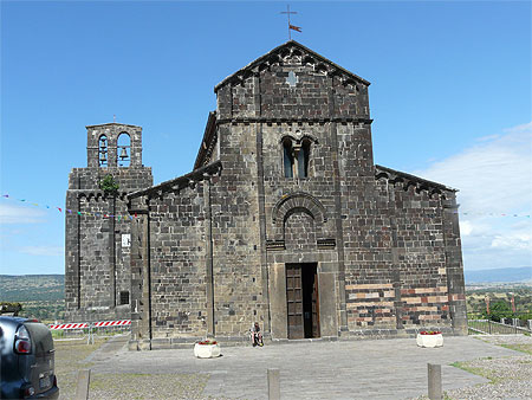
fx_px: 569
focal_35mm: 37
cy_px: 200
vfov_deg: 38.7
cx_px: 266
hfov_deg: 50.1
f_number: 5.6
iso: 100
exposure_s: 1/400
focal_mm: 6
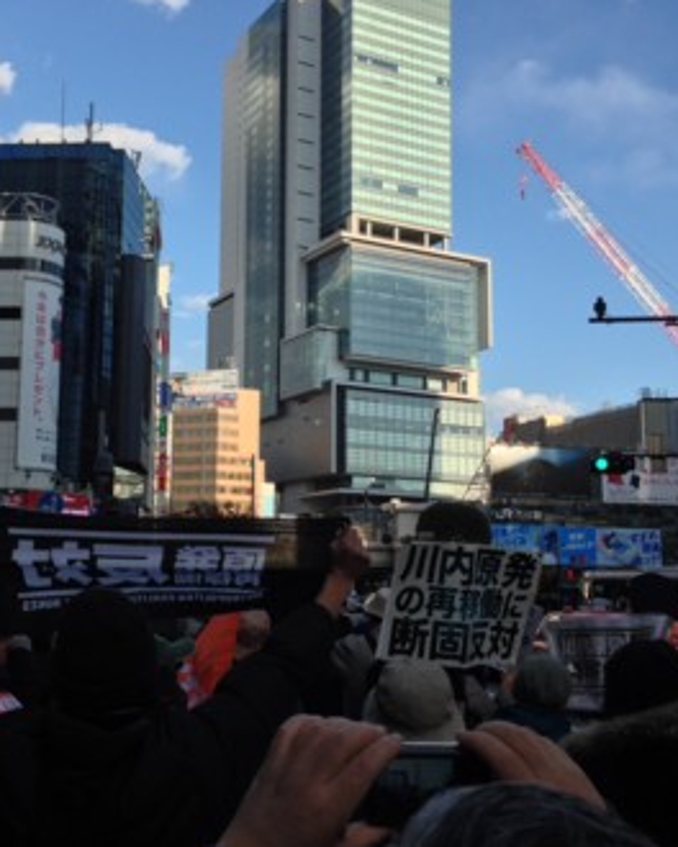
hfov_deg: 34.1
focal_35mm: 44
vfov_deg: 42.0
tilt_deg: +8.2
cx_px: 280
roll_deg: -1.8
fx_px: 1104
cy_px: 429
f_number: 2.4
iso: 50
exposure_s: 1/874
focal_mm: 4.12
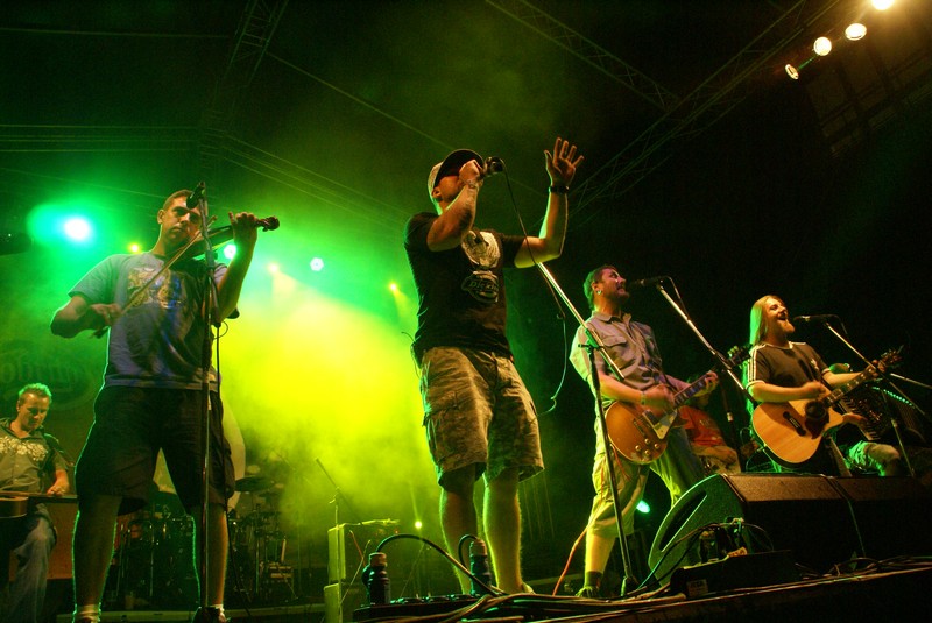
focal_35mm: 27
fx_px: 700
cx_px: 466
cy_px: 312
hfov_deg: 67.3
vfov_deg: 48.0
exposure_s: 1/50
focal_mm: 18
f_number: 7.1
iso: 800
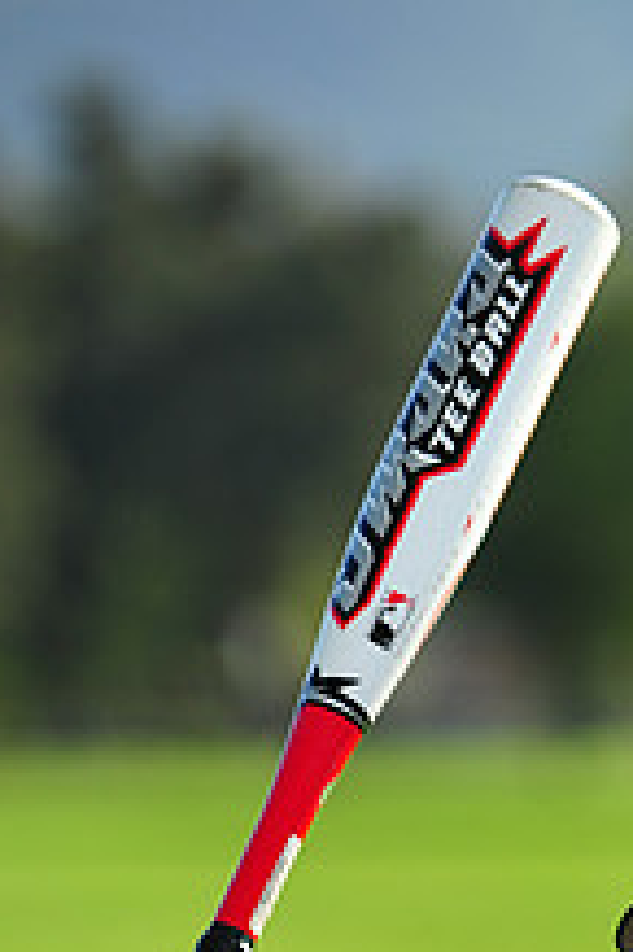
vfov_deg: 3.9
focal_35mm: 532
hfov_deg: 2.6
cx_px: 751
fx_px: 14053
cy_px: 1231
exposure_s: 1/1250
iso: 200
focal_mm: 200
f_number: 4
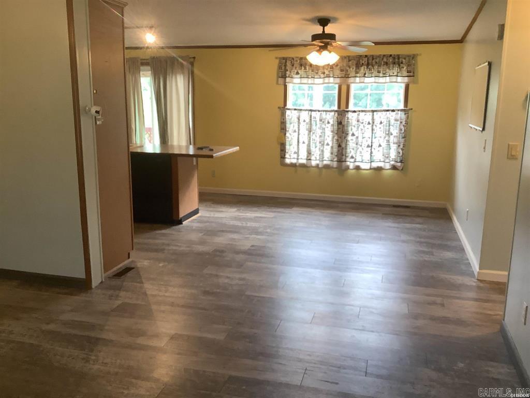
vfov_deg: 45.4
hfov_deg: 58.4
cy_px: 199
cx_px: 265
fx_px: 475
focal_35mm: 31
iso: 125
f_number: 2.4
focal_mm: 3.3
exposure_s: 1/60
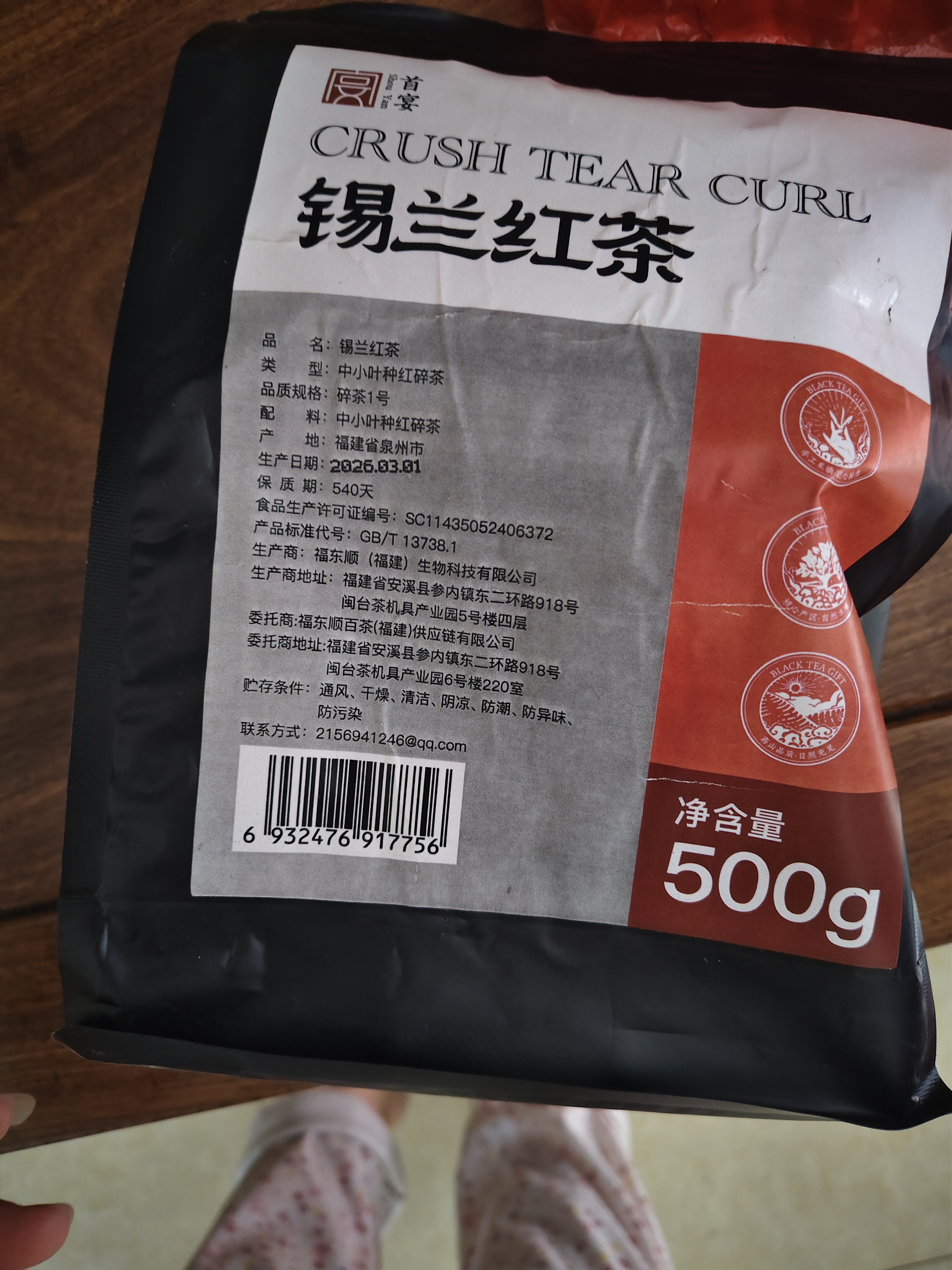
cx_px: 476
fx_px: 880
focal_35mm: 24
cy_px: 635
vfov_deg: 71.6
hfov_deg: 56.8
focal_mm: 5.56
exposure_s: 1/25
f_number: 1.88
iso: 3657
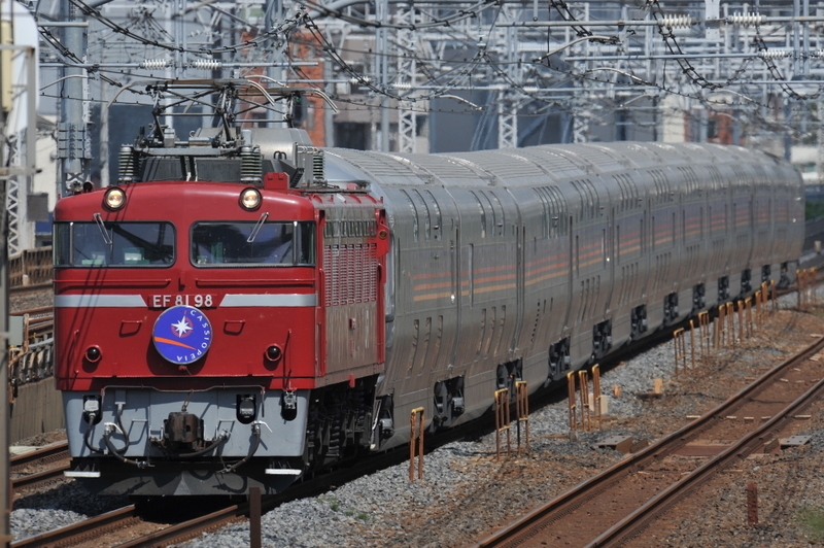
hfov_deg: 3.2
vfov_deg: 2.1
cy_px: 274
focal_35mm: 650
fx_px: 14865
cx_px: 412
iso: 200
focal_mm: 650
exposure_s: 1/500
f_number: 11
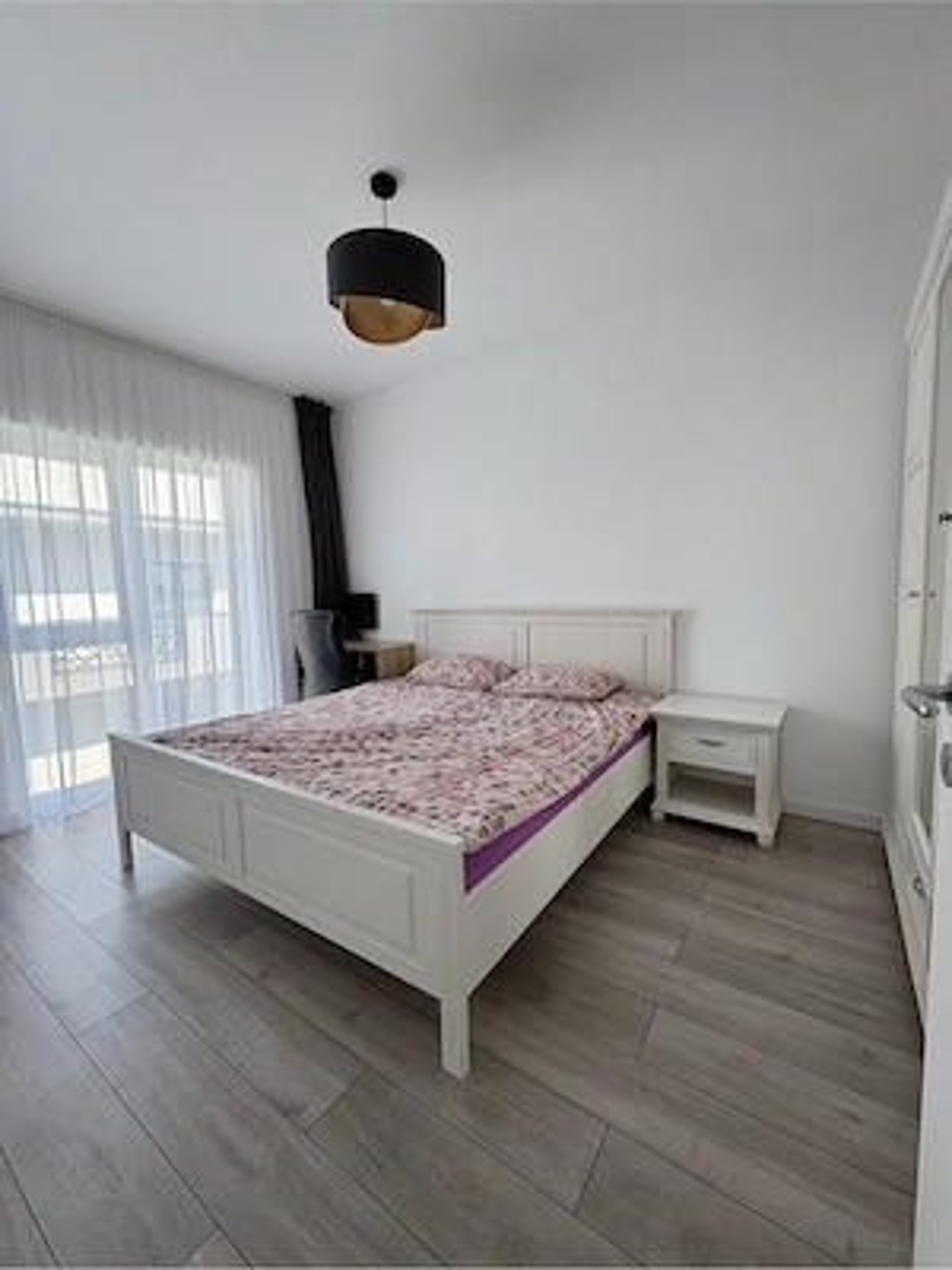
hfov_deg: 85.7
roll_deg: +1.3
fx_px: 513
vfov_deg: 102.1
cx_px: 476
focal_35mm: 14
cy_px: 635
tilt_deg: -3.9
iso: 64
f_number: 2.2
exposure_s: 1/99
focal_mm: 2.22
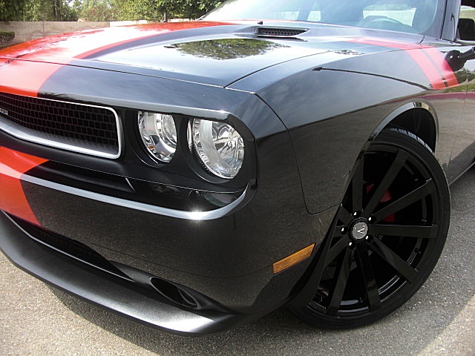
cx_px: 238
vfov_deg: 39.7
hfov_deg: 51.4
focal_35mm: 36
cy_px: 178
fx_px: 494
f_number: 2.8
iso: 50
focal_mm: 6.3
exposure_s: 1/250
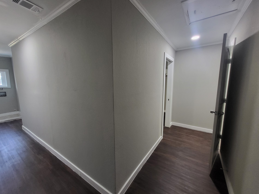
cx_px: 127
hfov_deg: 102.1
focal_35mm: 14
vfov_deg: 85.7
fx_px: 105
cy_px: 95
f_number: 2.2
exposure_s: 1/30
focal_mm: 1.74
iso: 320
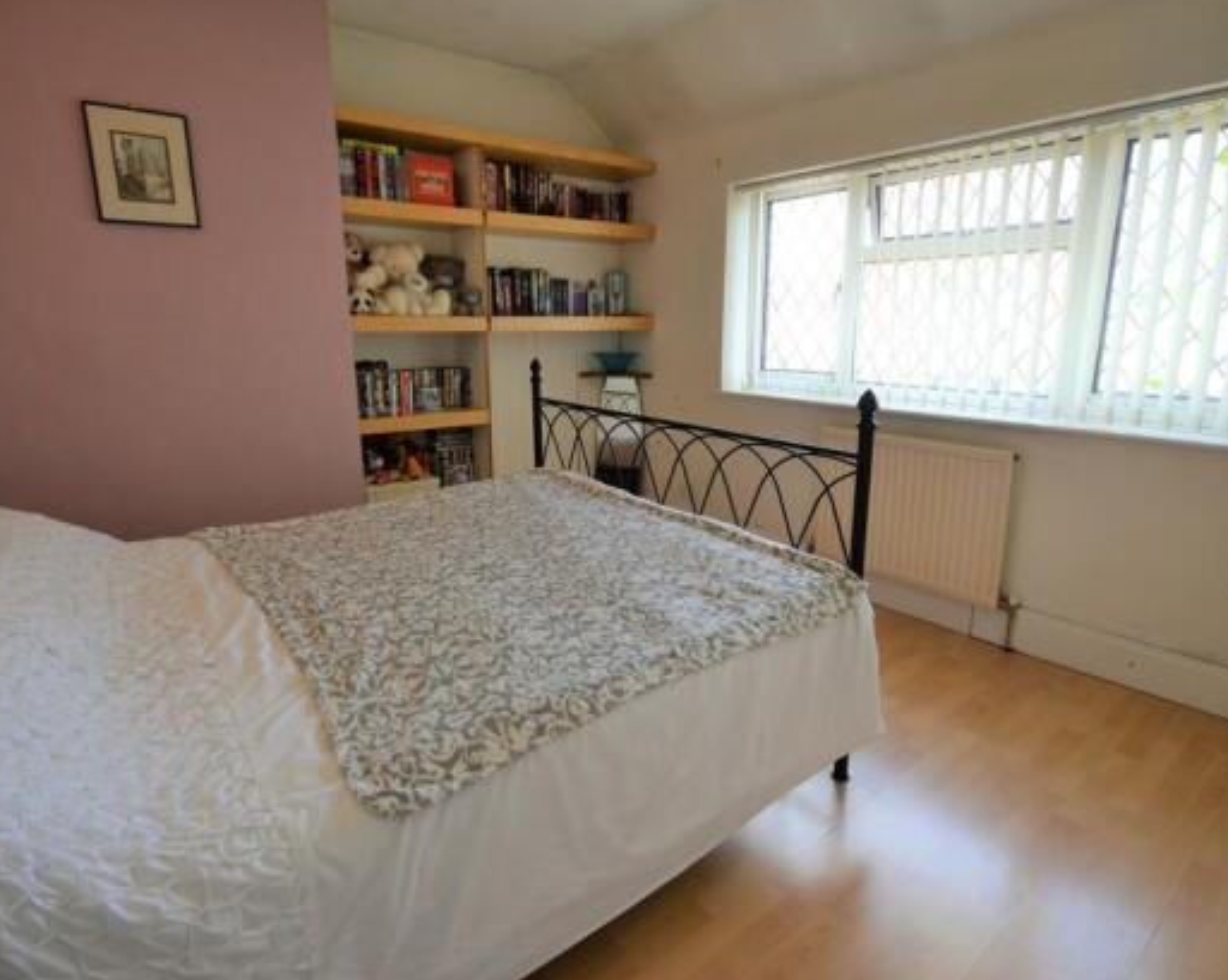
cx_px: 607
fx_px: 654
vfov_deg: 73.7
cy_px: 467
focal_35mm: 18
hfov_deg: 86.4
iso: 400
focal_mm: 10
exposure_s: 1/125
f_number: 5.6
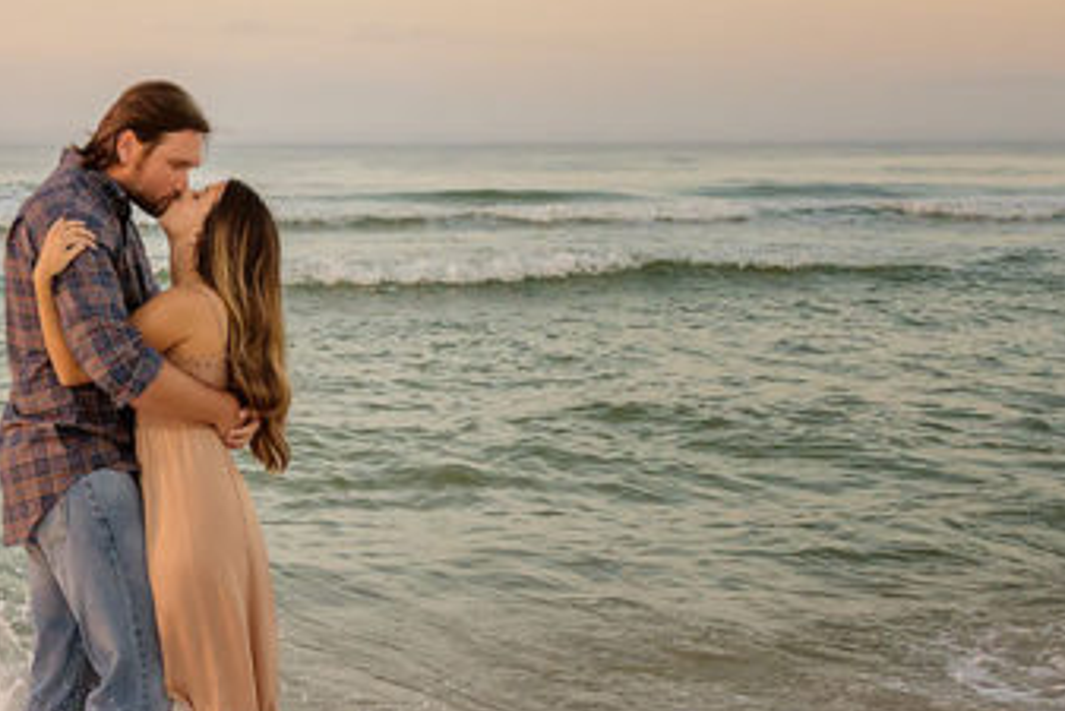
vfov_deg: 17.3
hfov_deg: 25.0
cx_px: 142
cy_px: 289
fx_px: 2338
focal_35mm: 79
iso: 1000
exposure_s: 1/1600
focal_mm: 26
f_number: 4.5
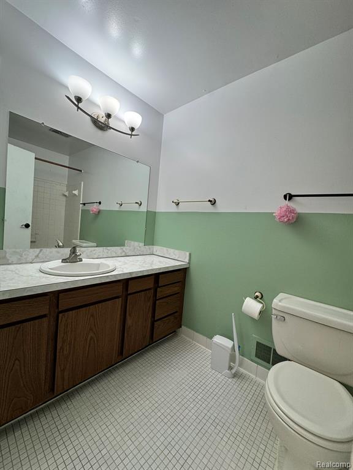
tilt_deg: -2.1
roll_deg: -4.2
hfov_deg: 85.7
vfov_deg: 102.1
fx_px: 190
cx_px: 176
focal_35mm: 14
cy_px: 235
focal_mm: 2.22
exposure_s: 1/120
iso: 160
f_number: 2.2
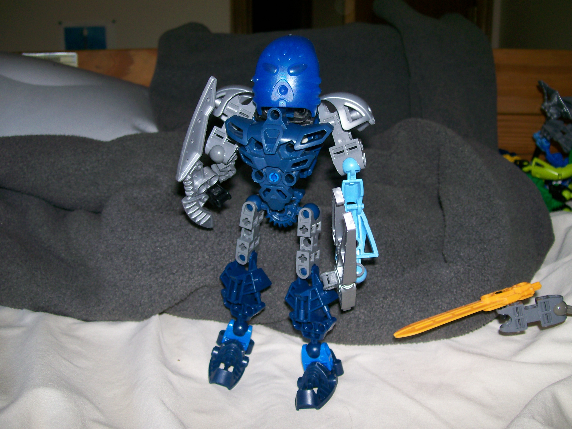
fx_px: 595
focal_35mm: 36
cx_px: 286
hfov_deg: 51.4
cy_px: 214
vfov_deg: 39.7
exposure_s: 1/64
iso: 80
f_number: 2.7
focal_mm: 6
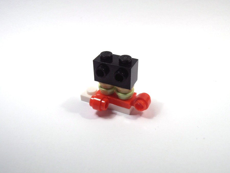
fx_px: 246
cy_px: 86
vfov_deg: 38.7
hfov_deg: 50.1
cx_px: 115
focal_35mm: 37
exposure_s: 1/80
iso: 80
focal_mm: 6.61
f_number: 3.9
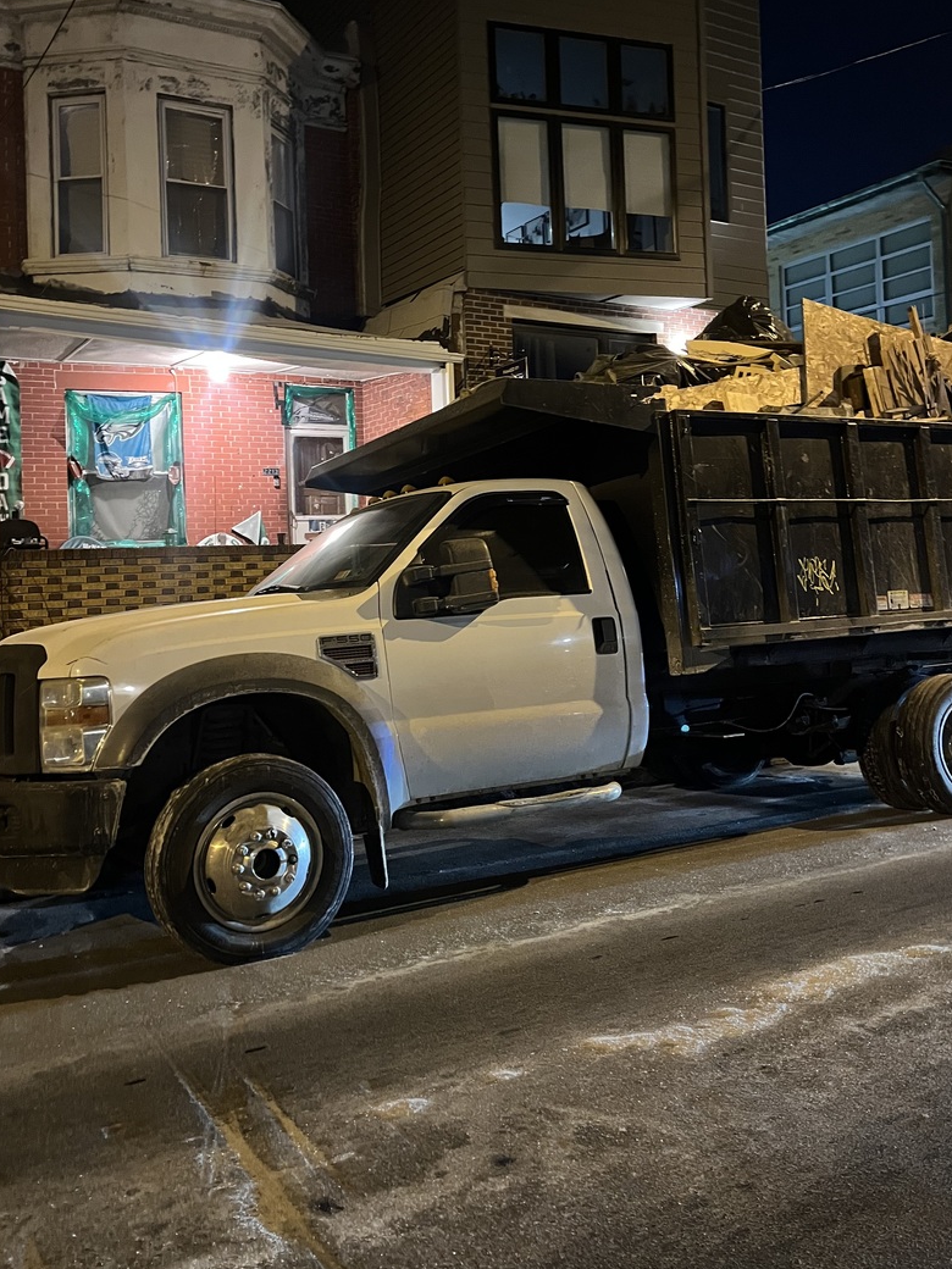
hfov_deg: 46.8
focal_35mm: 30
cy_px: 550
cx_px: 460
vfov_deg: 59.7
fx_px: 1100
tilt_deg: +1.0
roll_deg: +1.4
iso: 1000
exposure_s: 1/30
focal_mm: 5.1
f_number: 1.6
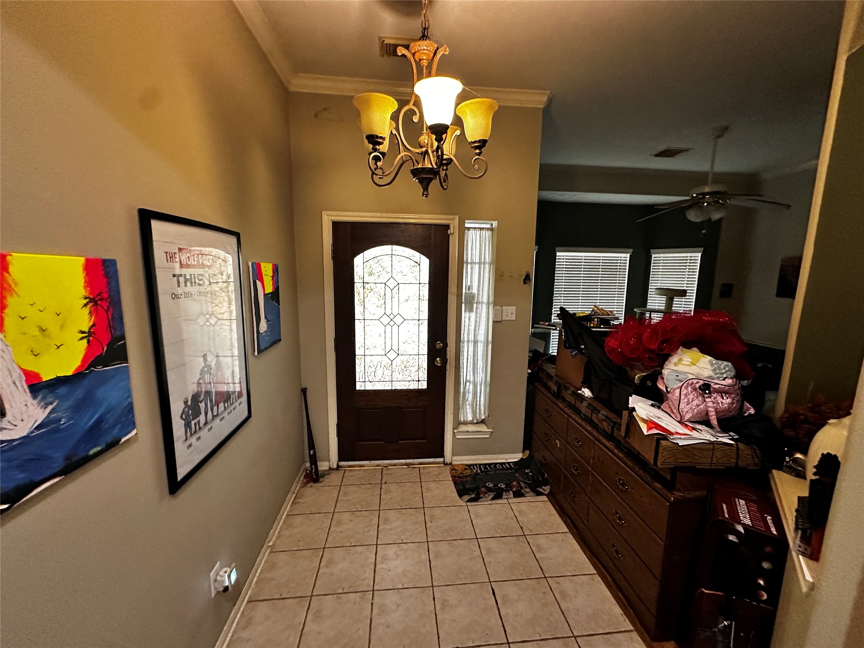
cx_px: 432
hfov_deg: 102.1
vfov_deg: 85.7
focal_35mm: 14
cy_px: 324
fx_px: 349
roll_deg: +0.1
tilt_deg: -7.2
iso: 640
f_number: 2.2
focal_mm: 2.22
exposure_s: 1/60
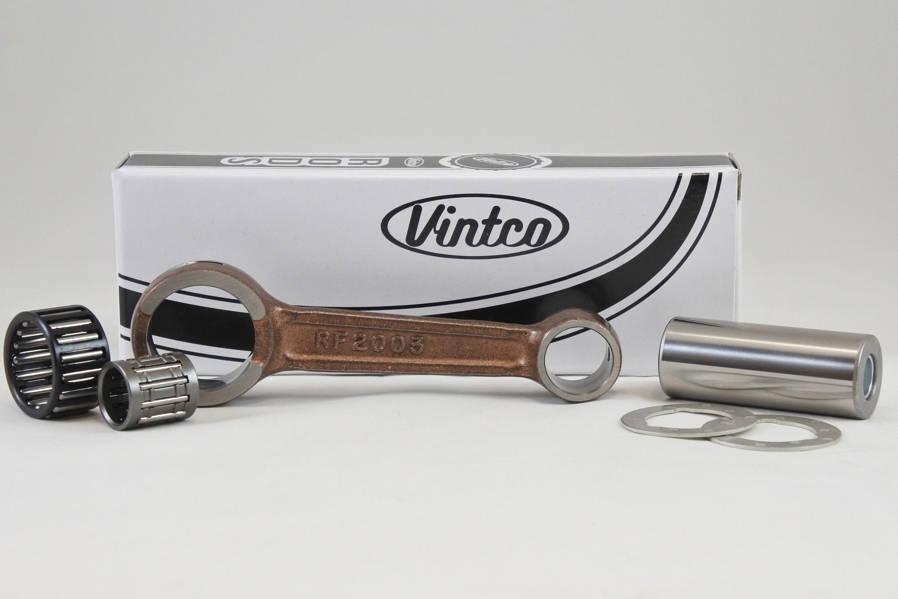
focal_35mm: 70
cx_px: 449
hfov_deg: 28.8
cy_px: 300
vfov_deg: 19.5
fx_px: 1746
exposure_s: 1/125
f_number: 5.3
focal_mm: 26
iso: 640
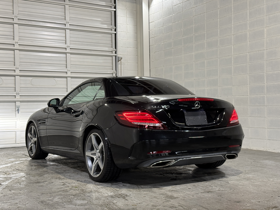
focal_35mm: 48
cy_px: 105
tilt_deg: +0.3
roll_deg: +0.5
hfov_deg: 39.7
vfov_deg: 30.3
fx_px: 388
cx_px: 140
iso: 125
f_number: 1.78
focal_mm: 6.76
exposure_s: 1/60
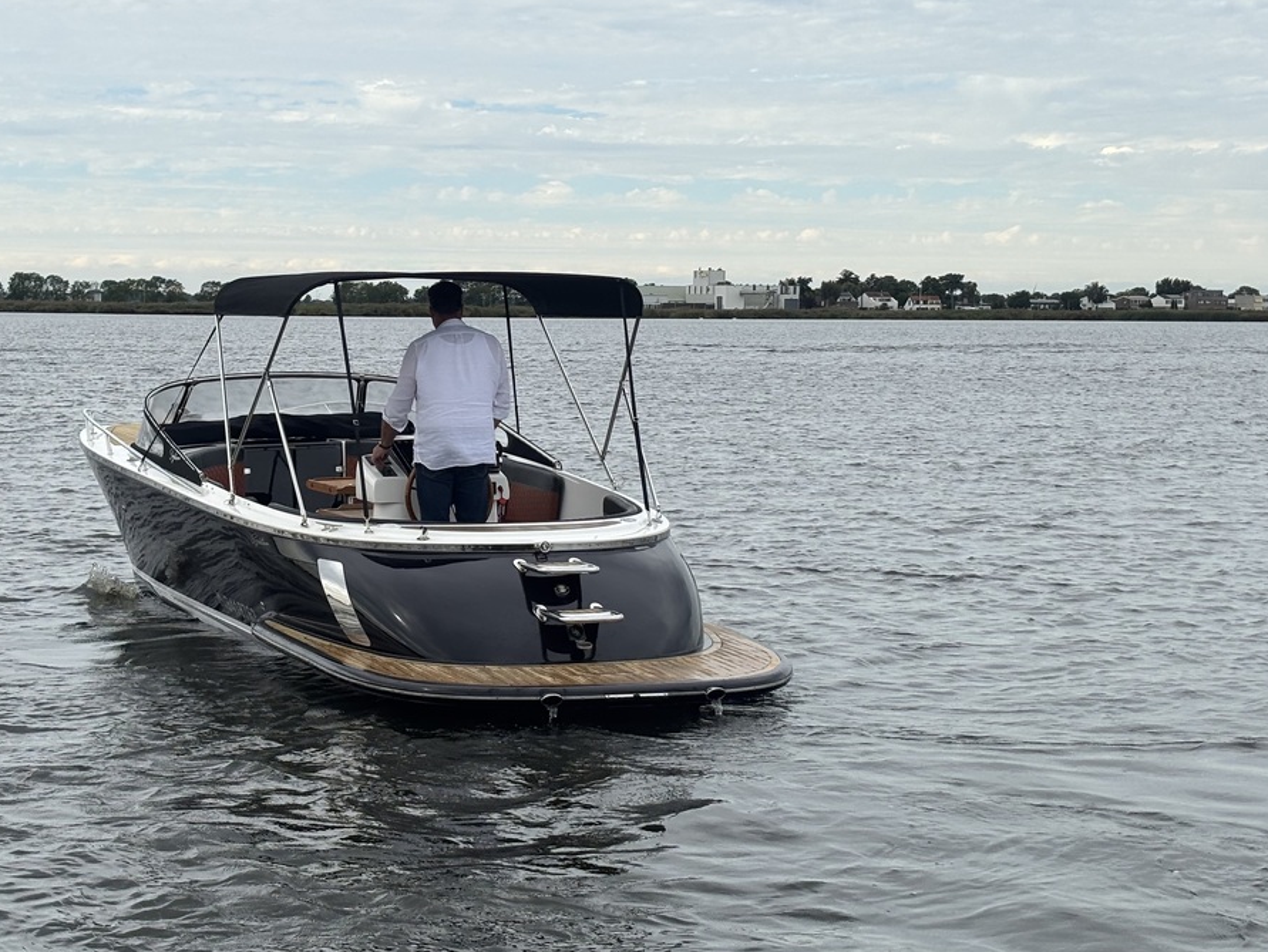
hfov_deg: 27.6
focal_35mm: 70
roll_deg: -0.5
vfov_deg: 21.0
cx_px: 427
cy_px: 490
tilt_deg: -3.9
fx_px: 2565
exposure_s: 1/2451
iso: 40
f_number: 1.6
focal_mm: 5.96
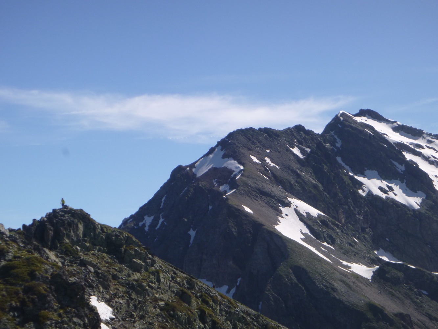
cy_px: 164
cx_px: 219
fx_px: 1379
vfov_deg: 13.6
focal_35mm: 109
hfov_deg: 18.0
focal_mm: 18
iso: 100
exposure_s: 1/400
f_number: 5.7
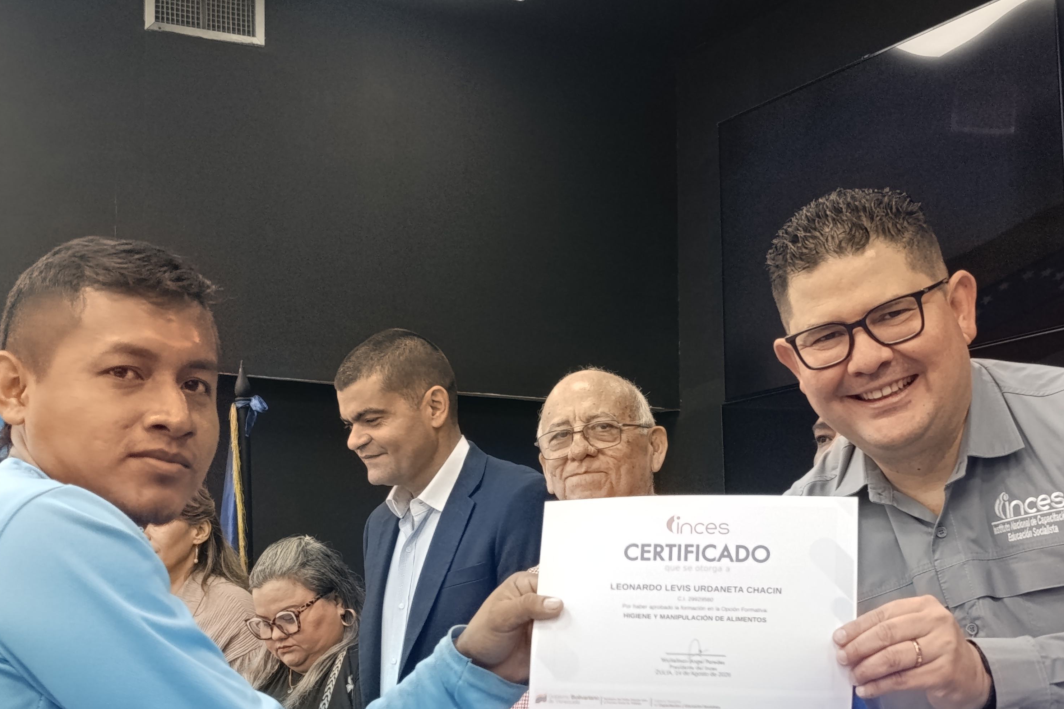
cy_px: 539
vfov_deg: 20.4
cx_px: 625
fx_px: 1950
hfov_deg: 30.5
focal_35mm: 66
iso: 500
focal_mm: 6.14
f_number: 1.6
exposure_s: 1/99.9
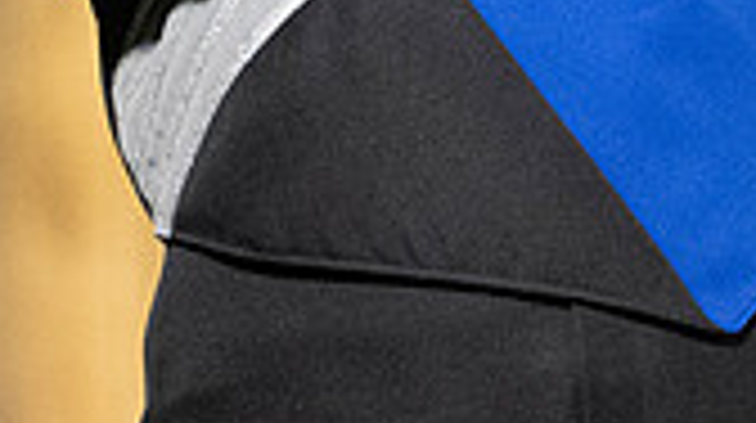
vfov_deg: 0.8
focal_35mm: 1519
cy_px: -13
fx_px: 30411
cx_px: 1389
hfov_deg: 1.4
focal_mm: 170
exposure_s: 1/640
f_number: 2.8
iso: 4000
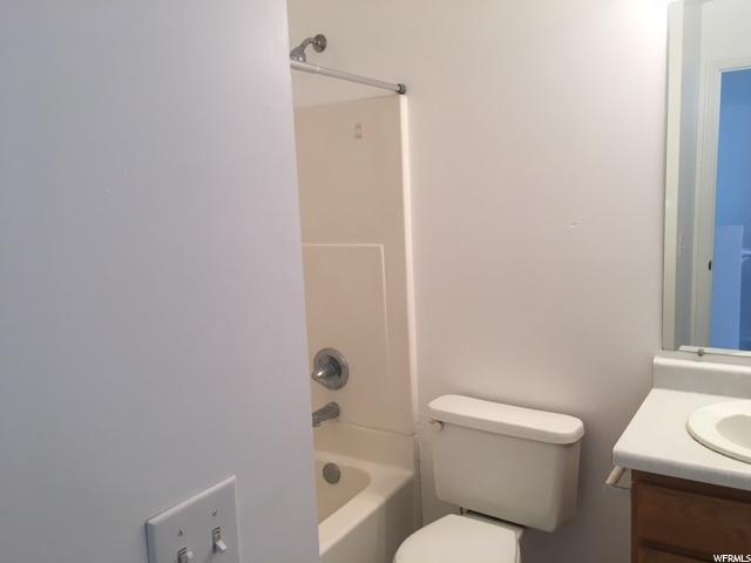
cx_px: 376
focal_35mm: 29
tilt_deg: -8.6
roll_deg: +2.5
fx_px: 629
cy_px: 282
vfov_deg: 48.2
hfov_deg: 61.7
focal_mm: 4.15
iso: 50
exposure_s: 1/30
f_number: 2.2
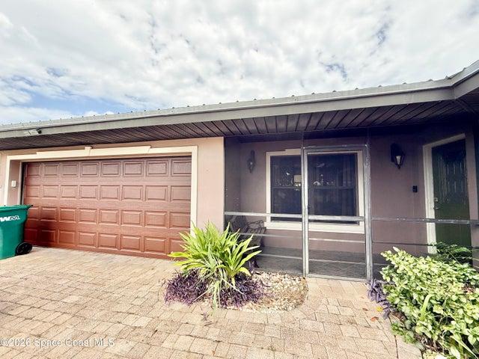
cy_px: 180
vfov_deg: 85.7
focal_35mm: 14
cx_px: 240
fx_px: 194
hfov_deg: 102.1
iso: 64
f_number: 2.2
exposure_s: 1/344
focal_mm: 2.22
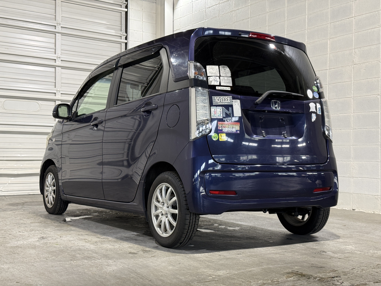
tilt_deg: +1.6
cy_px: 143
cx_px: 190
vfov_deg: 30.3
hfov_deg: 39.7
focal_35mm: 48
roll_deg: -0.5
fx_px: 528
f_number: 1.78
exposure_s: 1/60
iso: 200
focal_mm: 6.76
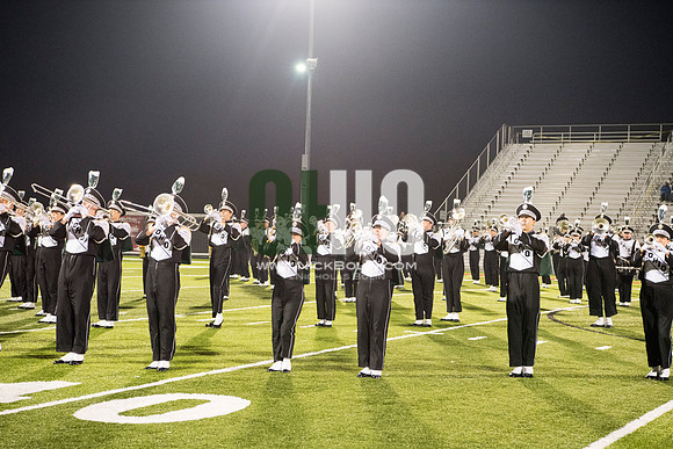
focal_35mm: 70
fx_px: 1309
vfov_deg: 19.5
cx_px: 336
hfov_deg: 28.8
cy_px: 224
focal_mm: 70
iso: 5000
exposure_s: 1/200
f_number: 5.6
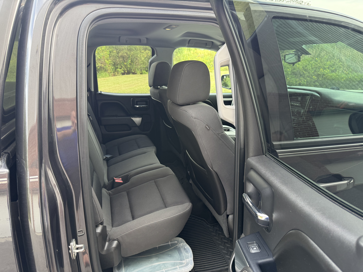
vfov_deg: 56.8
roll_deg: +0.3
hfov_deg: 71.6
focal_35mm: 24
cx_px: 182
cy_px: 136
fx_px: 252
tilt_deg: -16.8
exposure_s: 1/121
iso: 100
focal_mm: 6.76
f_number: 1.78
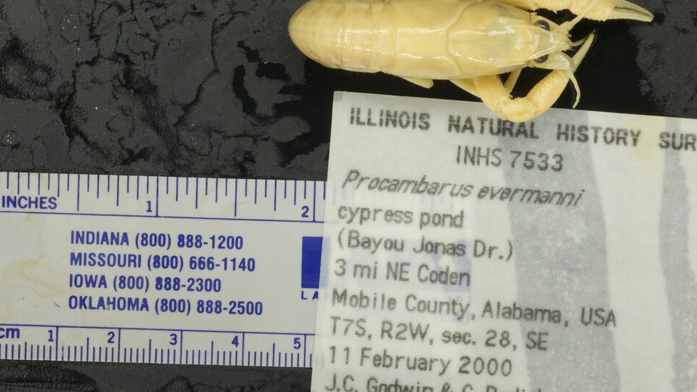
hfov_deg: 18.2
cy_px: 177
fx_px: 2181
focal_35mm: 118
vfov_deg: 10.3
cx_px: 382
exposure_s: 1/1.3
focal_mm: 60
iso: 500
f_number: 36
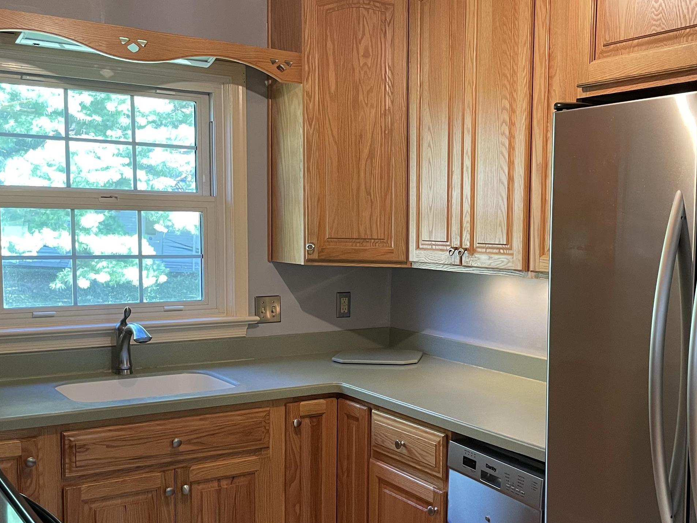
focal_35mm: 42
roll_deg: -1.1
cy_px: 316
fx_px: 846
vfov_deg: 34.2
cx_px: 451
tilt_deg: -5.1
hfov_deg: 44.3
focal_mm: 4.2
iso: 250
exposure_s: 1/60
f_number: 1.6
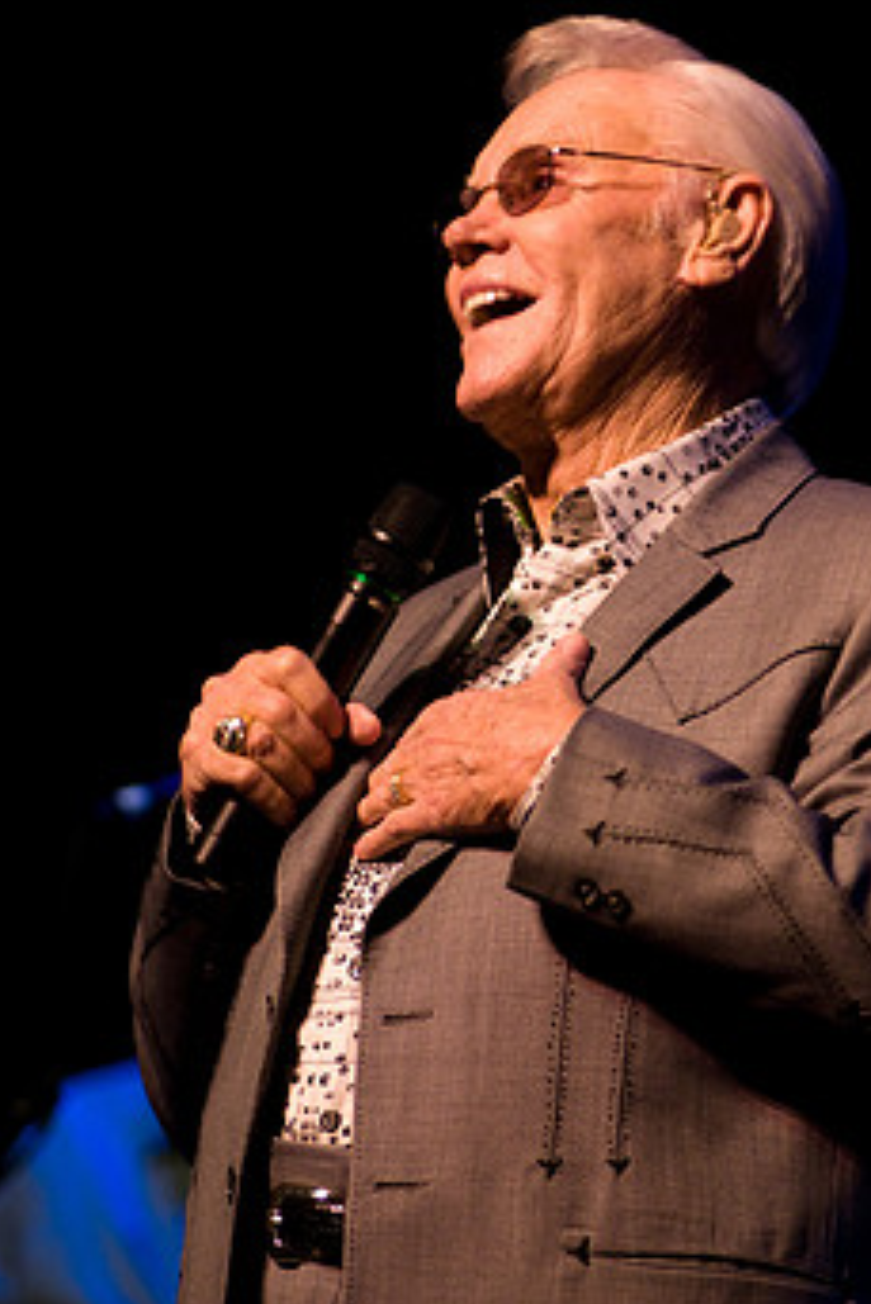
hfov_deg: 3.5
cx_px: 485
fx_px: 14247
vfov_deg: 5.2
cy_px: 612
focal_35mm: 393
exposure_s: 1/160
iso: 1000
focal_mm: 200
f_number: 2.8
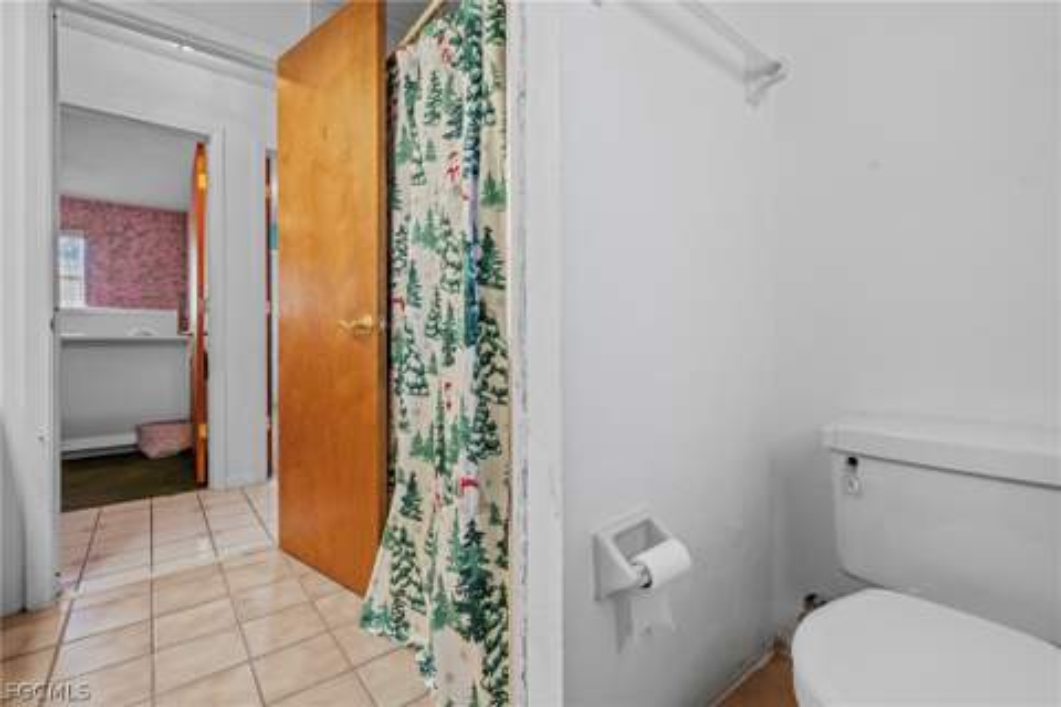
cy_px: 354
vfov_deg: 73.7
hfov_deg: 96.7
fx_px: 472
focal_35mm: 16
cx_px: 530
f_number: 8
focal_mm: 16
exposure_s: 1.3
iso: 100
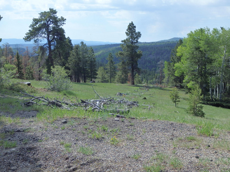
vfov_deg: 36.0
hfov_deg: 46.8
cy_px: 86
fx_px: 266
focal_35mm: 40
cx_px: 115
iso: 125
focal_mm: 7.3
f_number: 13
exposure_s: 1/100
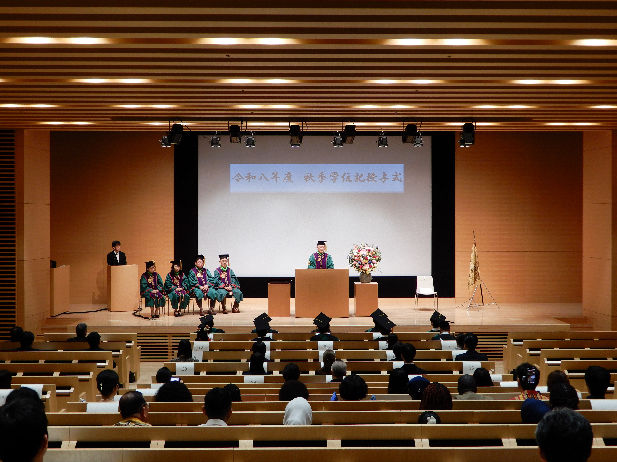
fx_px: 802
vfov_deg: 32.2
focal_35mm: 45
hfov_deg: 42.1
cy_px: 231
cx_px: 308
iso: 125
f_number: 4
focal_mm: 8
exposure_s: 1/30
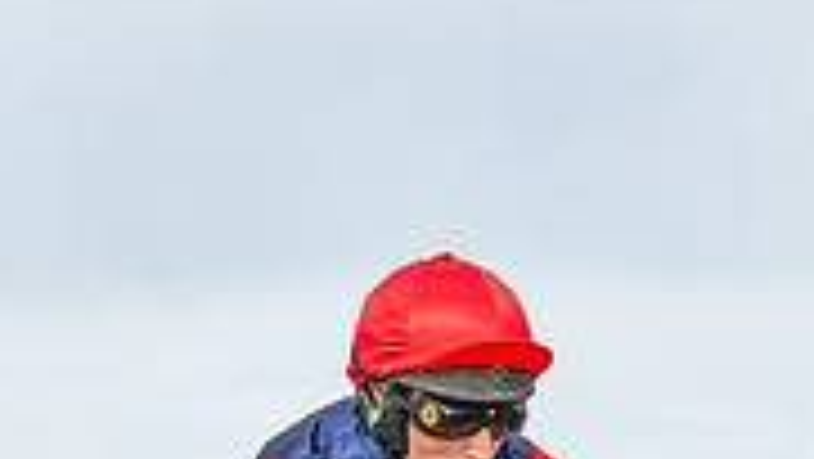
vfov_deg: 2.9
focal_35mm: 410
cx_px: 605
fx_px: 8853
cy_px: 981
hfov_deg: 5.3
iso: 400
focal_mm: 70
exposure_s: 1/2500
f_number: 4
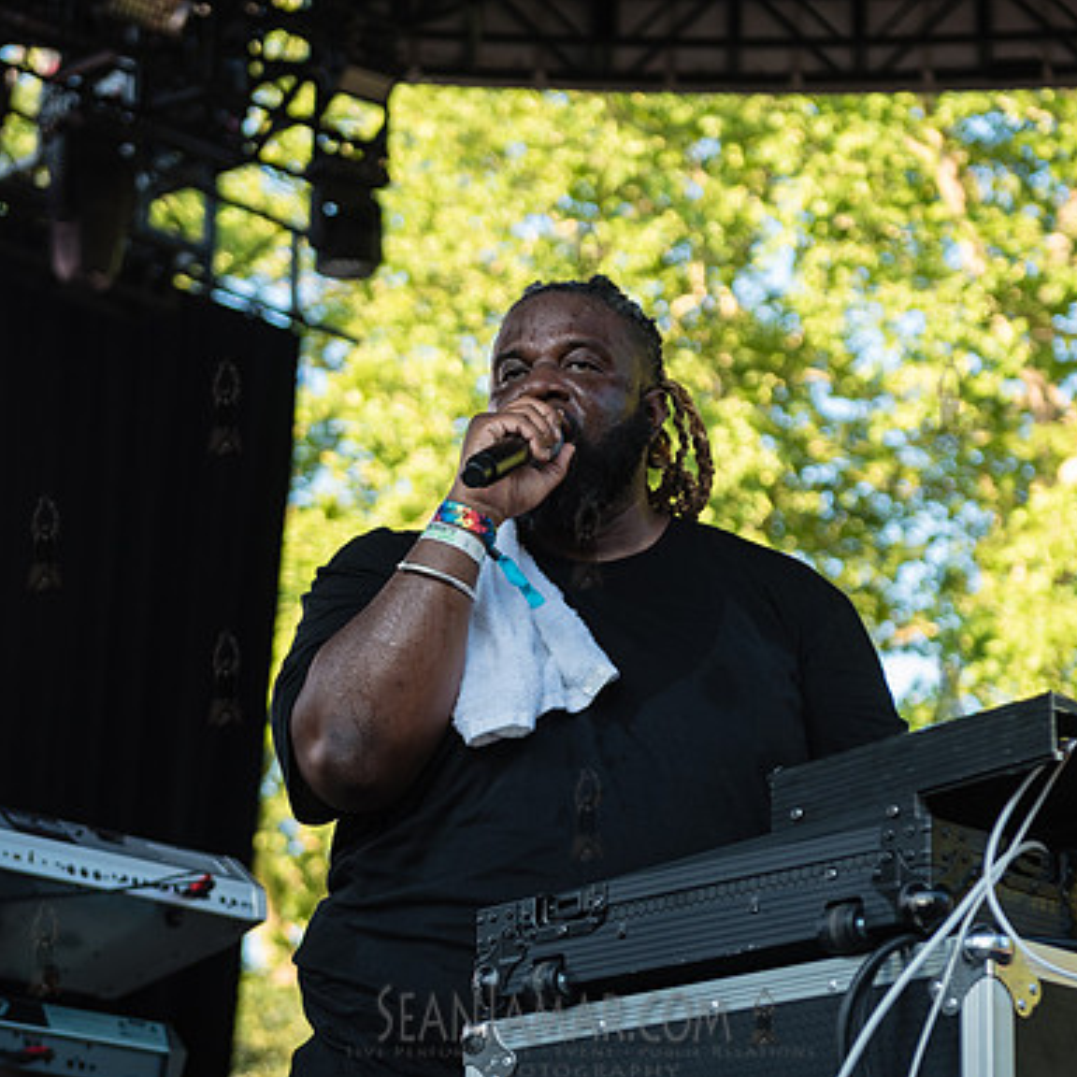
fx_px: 4365
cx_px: 558
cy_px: 617
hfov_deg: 14.1
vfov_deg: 14.1
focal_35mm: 124
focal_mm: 70
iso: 400
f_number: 3.5
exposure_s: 1/400
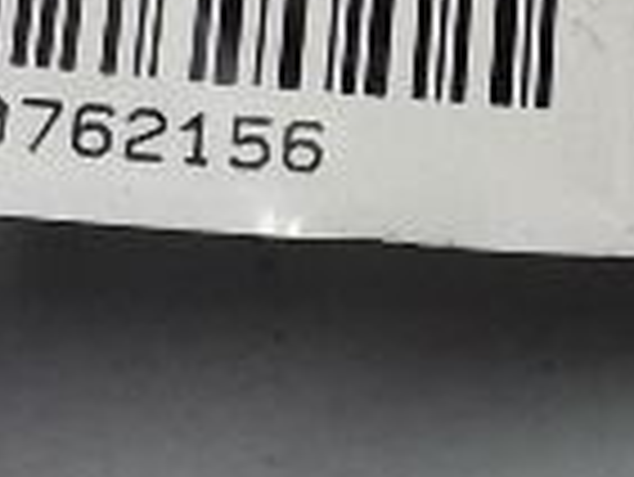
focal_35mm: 196
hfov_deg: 9.9
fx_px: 3593
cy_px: -72
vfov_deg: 7.5
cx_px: 778
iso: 125
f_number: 1.9
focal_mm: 3.6
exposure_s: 1/50
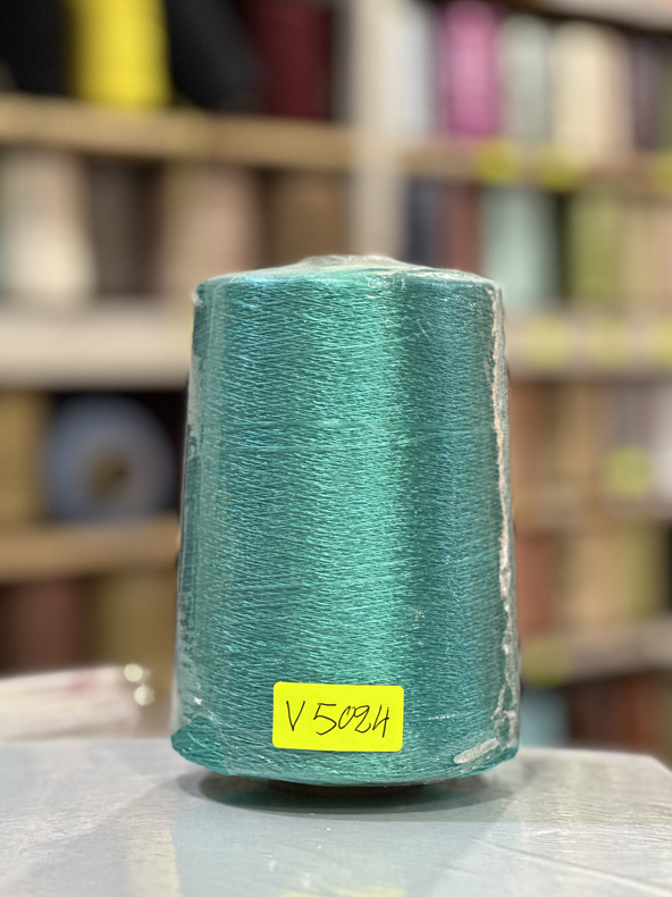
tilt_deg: -1.7
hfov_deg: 18.9
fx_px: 2020
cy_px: 446
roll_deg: -0.1
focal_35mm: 78
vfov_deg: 25.0
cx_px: 333
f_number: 2.8
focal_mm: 9
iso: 160
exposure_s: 1/33
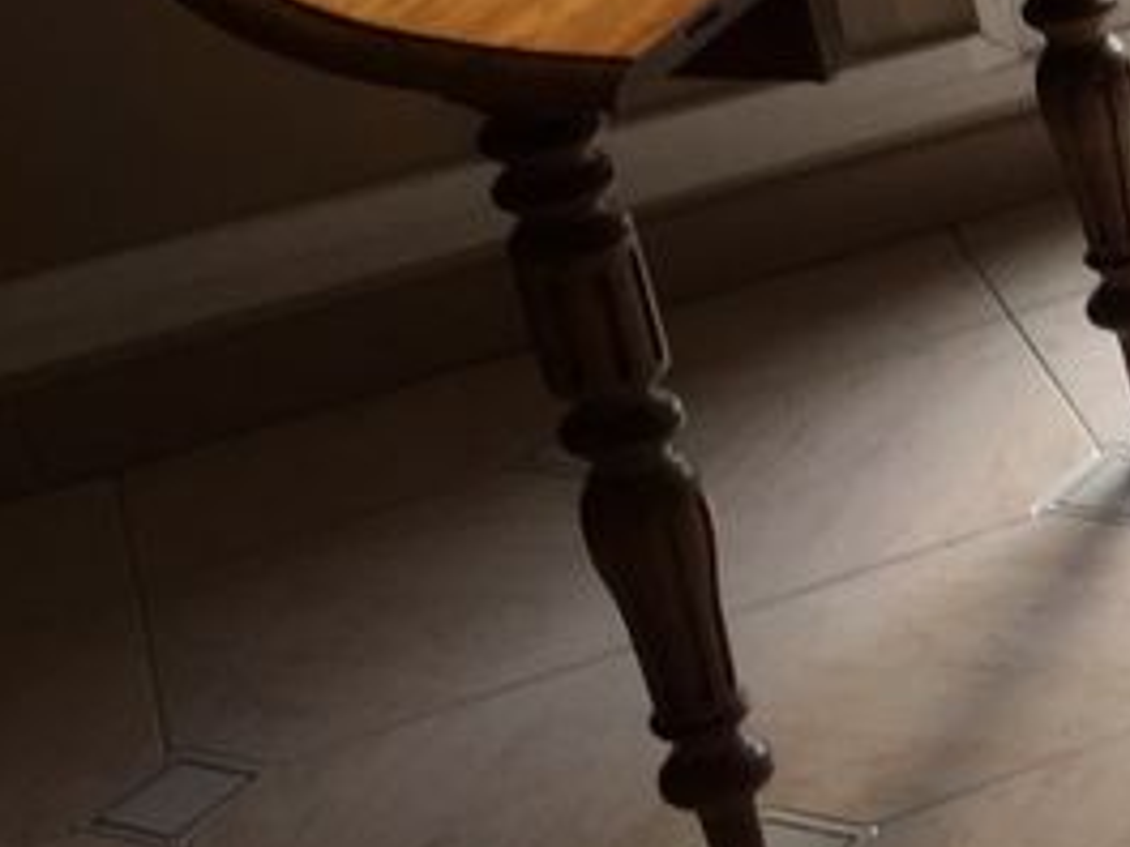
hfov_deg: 15.1
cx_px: 2127
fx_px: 3591
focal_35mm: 110
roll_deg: +4.9
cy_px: 116
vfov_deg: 13.4
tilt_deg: -25.1
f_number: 2.2
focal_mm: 4.15
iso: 32
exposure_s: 1/50
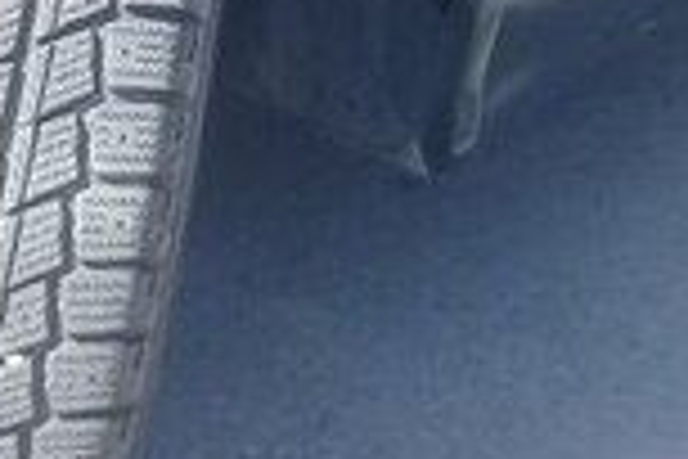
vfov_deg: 9.2
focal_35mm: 139
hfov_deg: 14.5
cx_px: -18
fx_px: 2656
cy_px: -502
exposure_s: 1/328
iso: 50
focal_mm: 3.3
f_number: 2.2
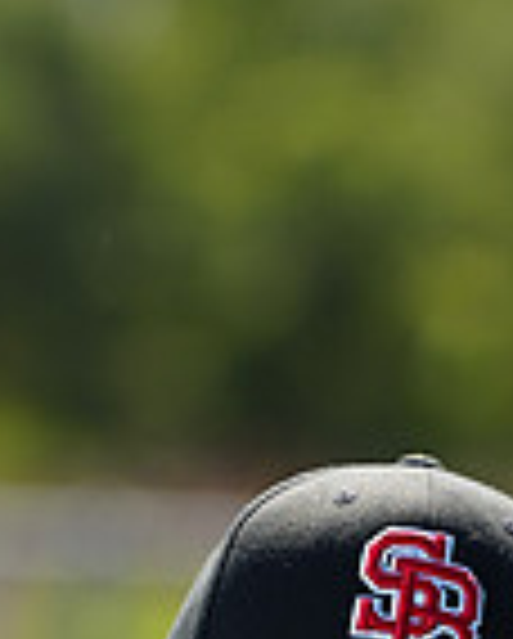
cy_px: 1188
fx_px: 14506
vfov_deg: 2.5
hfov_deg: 2.0
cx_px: 304
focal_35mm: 766
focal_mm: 200
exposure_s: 1/250
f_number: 4.5
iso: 64
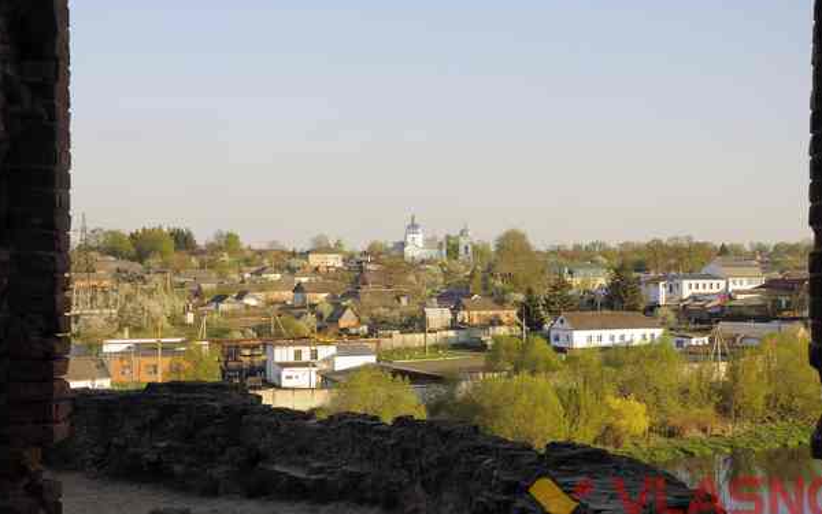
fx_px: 1277
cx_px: 401
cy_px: 262
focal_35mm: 57
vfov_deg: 22.7
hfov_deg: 35.7
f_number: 8
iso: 200
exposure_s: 1/250
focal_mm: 32
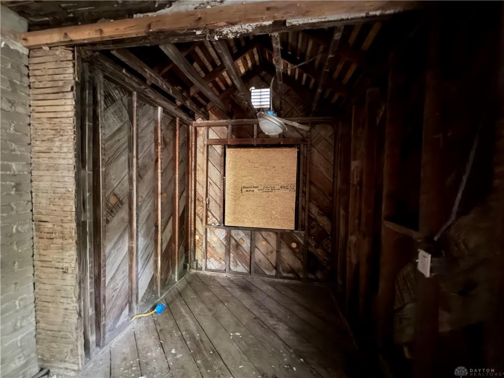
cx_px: 252
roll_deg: -1.3
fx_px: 204
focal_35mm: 14
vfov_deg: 85.7
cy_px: 189
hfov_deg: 102.1
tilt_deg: -2.6
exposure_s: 1/6
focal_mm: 2.22
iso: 1250
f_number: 2.2
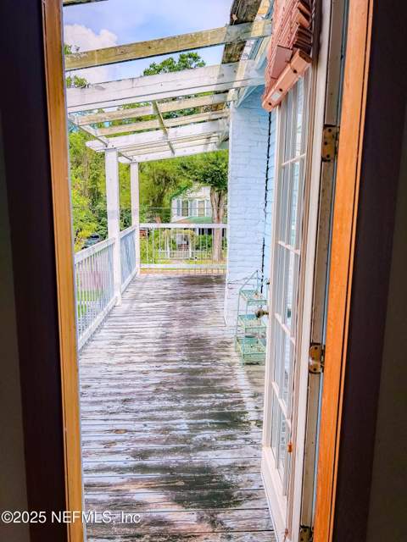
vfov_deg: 67.3
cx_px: 204
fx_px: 408
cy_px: 271
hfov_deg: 53.1
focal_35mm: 26
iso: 50
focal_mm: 5.7
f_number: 1.5
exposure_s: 1/1150
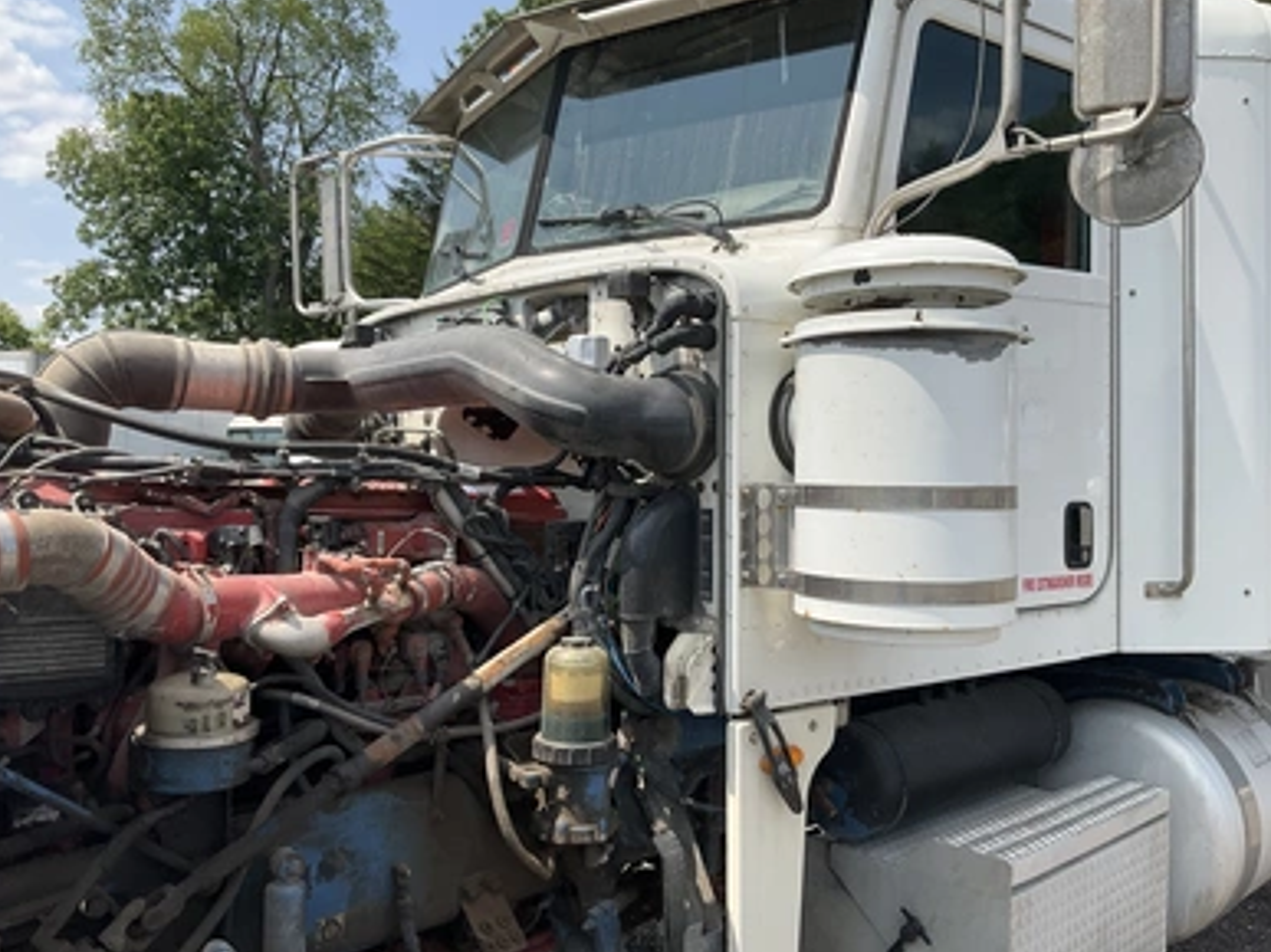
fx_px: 1101
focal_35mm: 30
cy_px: 473
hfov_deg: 60.0
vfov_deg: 46.8
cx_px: 621
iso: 25
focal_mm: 3
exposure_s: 1/1412
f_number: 1.8
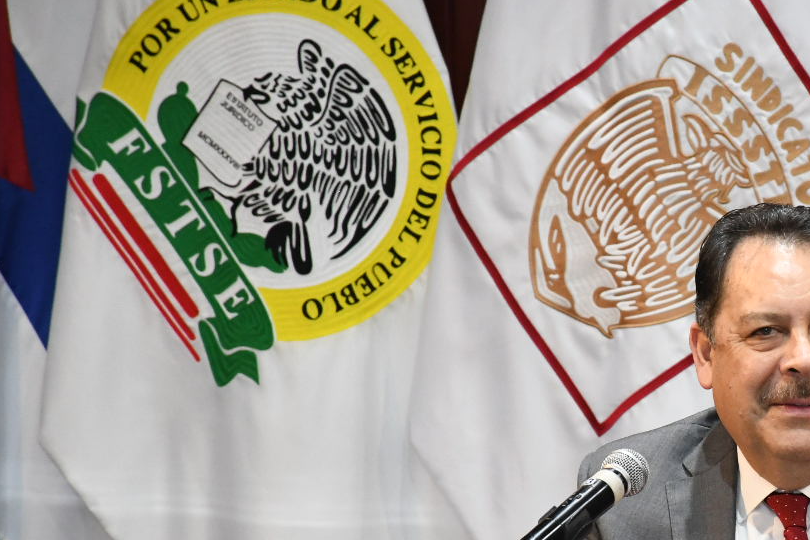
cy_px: 385
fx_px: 9449
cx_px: 790
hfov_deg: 4.9
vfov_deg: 3.3
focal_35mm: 420
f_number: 6.3
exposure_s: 1/125
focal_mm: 140
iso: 4000
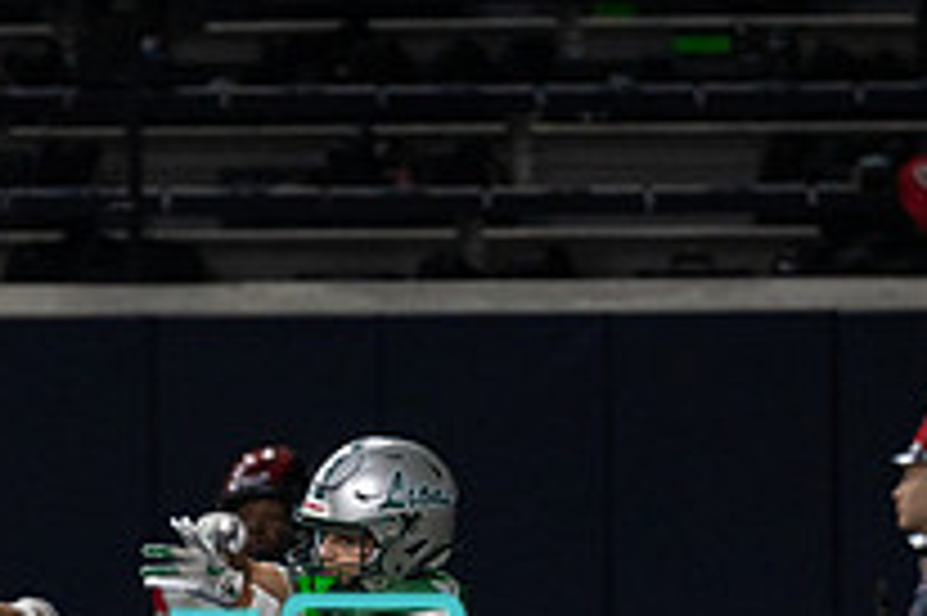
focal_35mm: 604
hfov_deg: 3.4
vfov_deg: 2.3
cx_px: 234
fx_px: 15540
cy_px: 809
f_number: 2.8
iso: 2000
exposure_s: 1/1250
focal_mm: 200
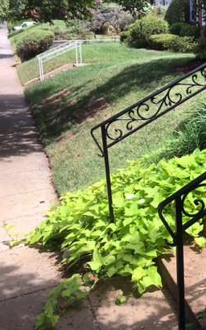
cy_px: 142
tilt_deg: -13.6
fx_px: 431
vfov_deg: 41.8
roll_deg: -1.6
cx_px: 253
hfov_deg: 24.2
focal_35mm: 48
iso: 25
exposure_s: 1/827
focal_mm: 4.15
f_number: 2.2
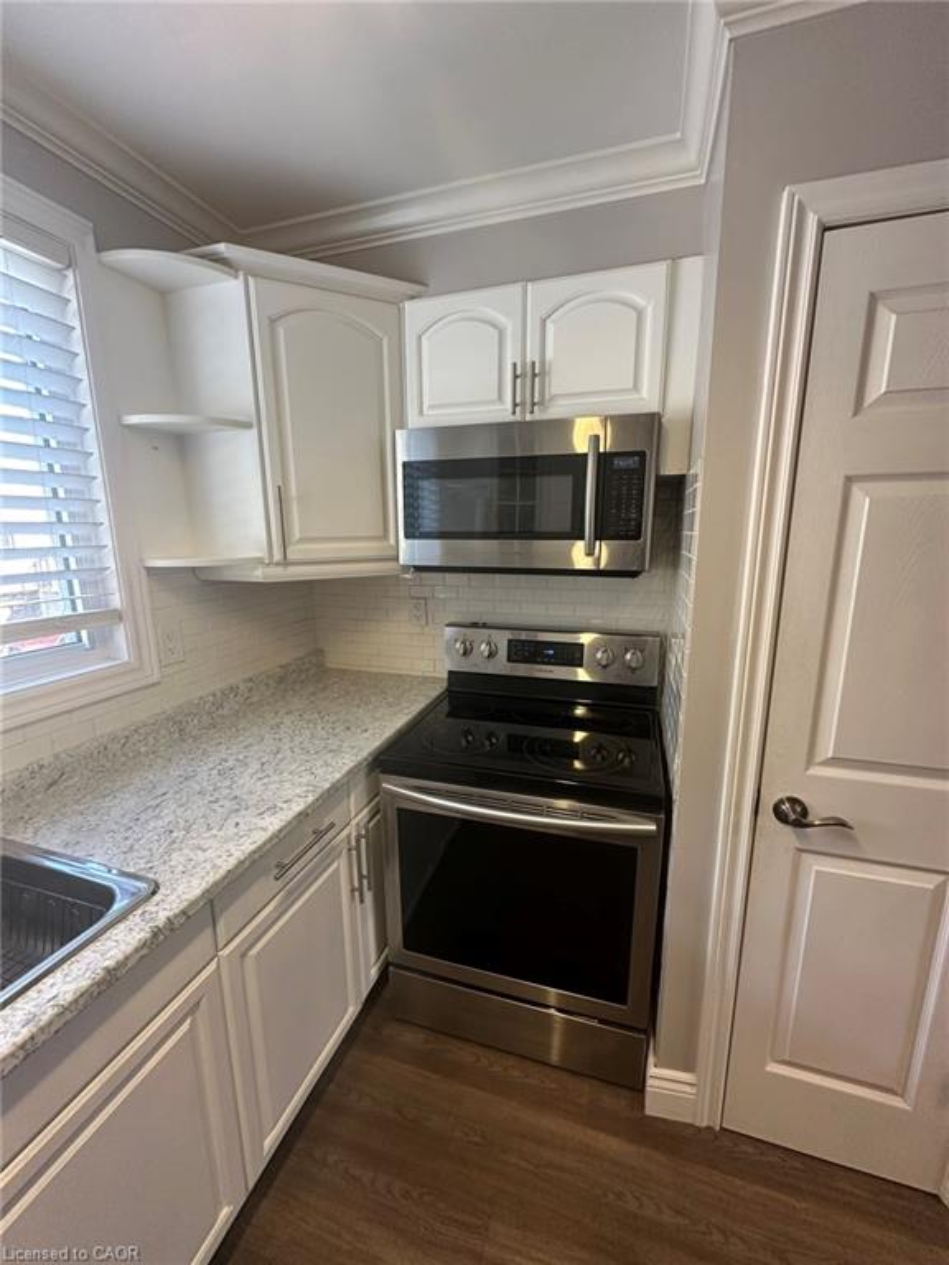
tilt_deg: -10.6
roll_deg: +0.2
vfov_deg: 102.1
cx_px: 474
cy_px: 632
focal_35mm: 14
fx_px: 512
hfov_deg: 85.7
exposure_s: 1/60
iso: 200
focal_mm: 2.22
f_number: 2.2
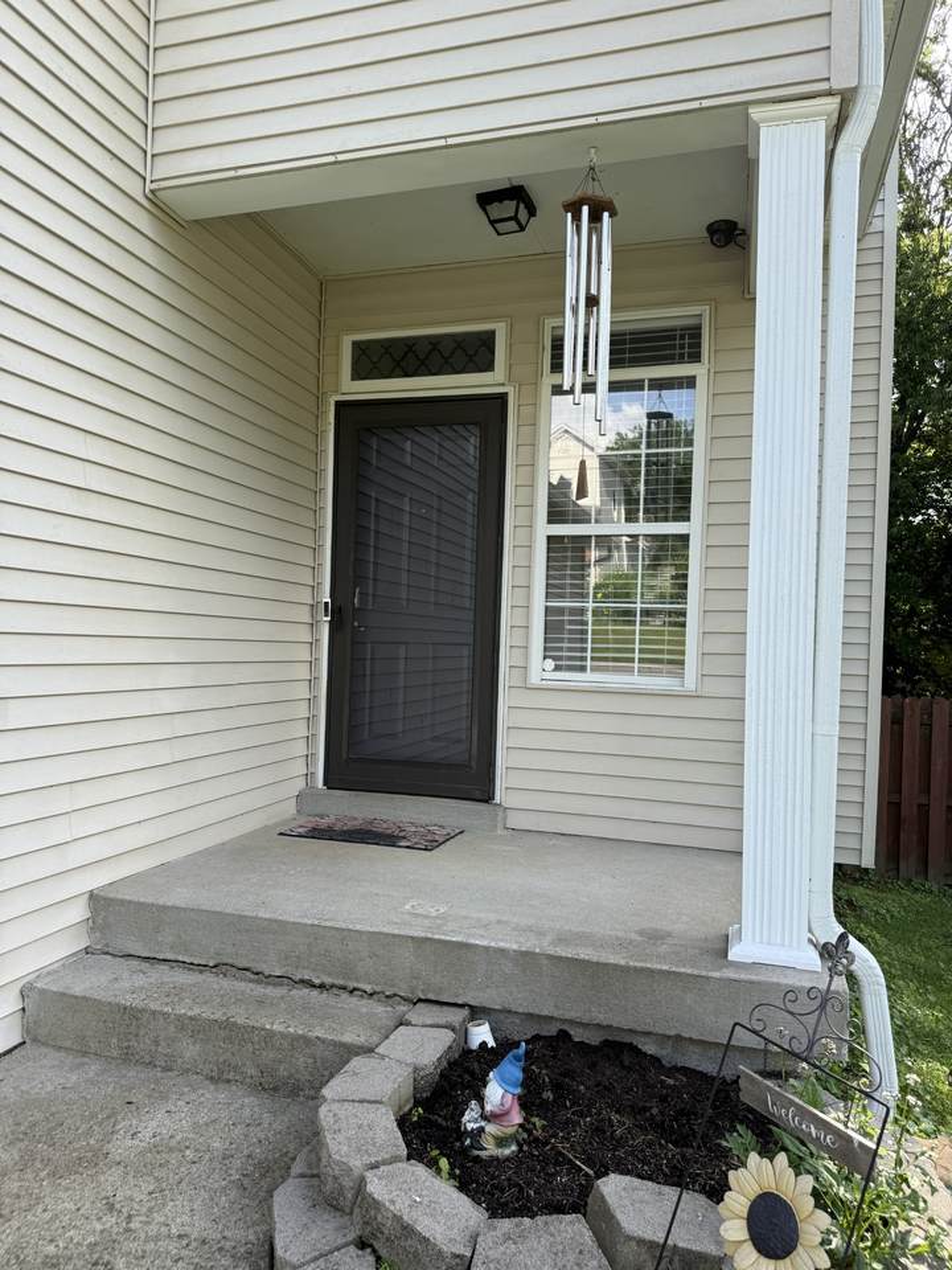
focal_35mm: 24
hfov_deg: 56.8
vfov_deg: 71.6
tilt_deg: +1.2
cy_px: 635
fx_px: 880
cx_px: 476
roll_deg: -2.1
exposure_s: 1/868
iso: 80
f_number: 1.78
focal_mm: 6.76
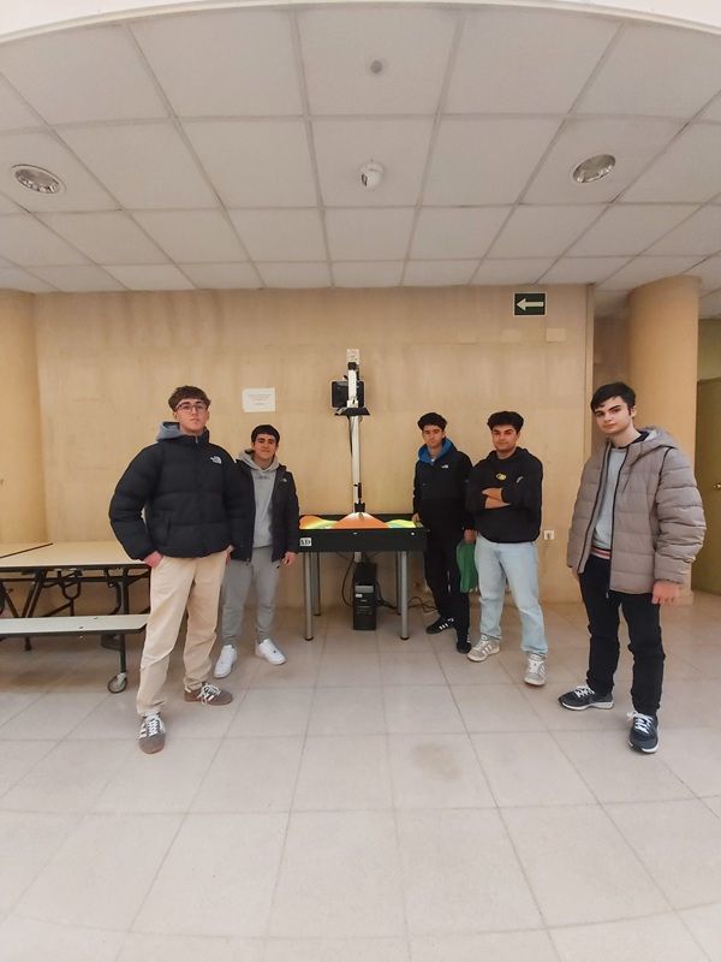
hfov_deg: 89.9
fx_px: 361
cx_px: 360
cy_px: 481
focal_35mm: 13
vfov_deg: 106.2
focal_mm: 1.42
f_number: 2.2
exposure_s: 1/50
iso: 200
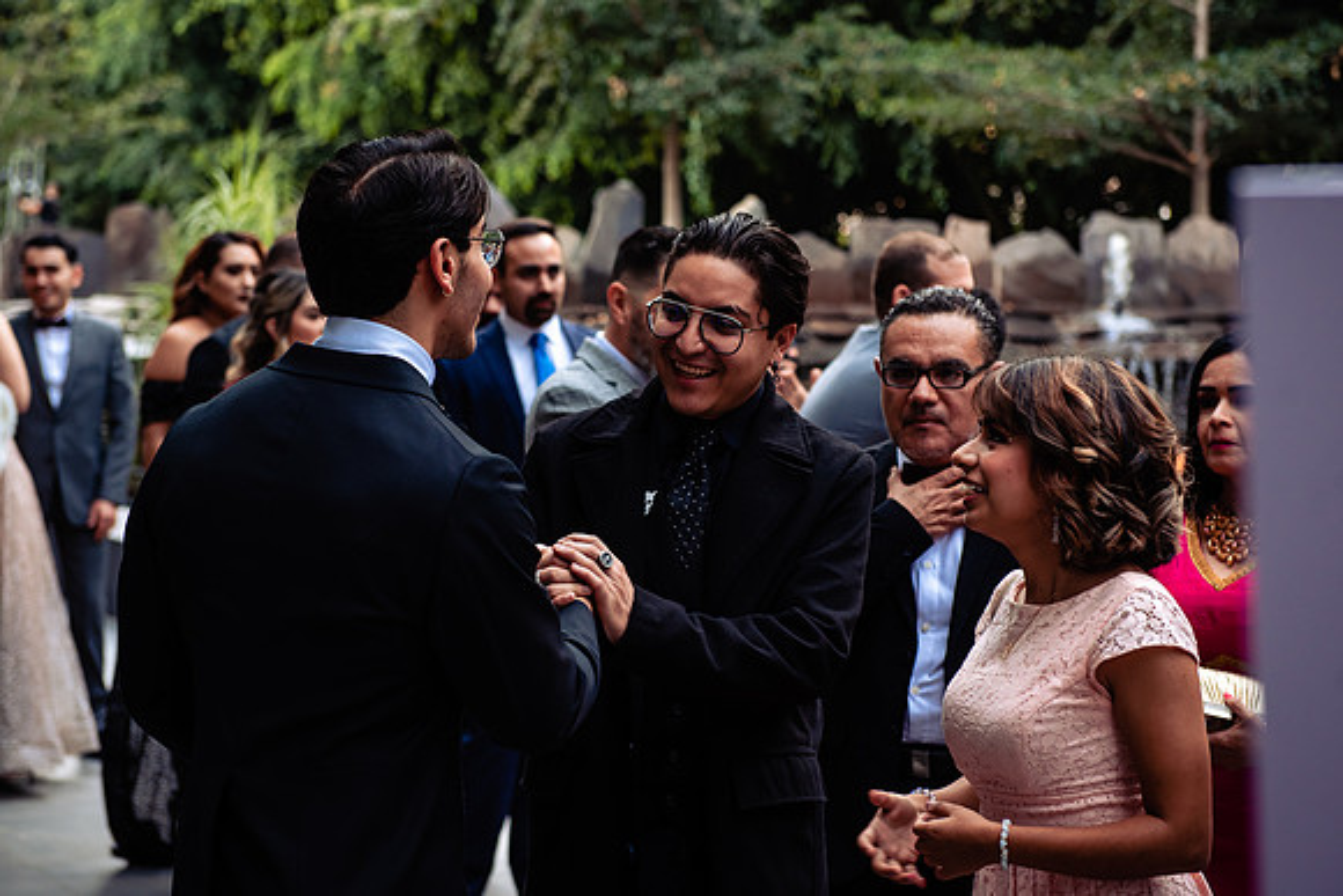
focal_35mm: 80
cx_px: 671
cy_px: 386
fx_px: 2976
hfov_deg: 25.4
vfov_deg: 17.1
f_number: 4
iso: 500
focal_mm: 70
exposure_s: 1/125
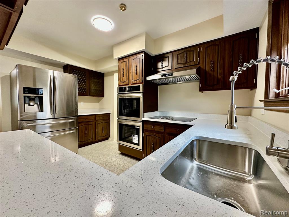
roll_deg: -0.3
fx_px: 117
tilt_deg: -1.5
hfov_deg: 102.1
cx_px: 144
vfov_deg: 85.7
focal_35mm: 14
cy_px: 108
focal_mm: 2.22
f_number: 2.2
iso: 320
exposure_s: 1/60
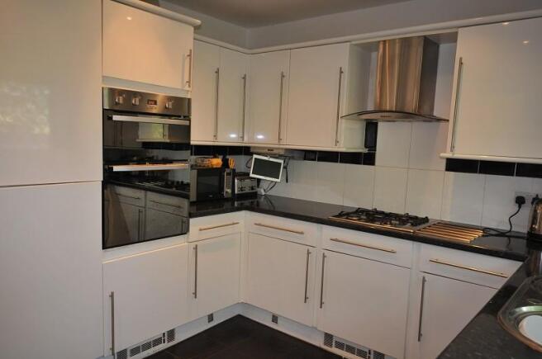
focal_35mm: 28
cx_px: 271
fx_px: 428
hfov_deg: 64.6
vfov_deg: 45.5
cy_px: 180
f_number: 5.6
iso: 400
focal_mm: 19
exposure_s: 1/25
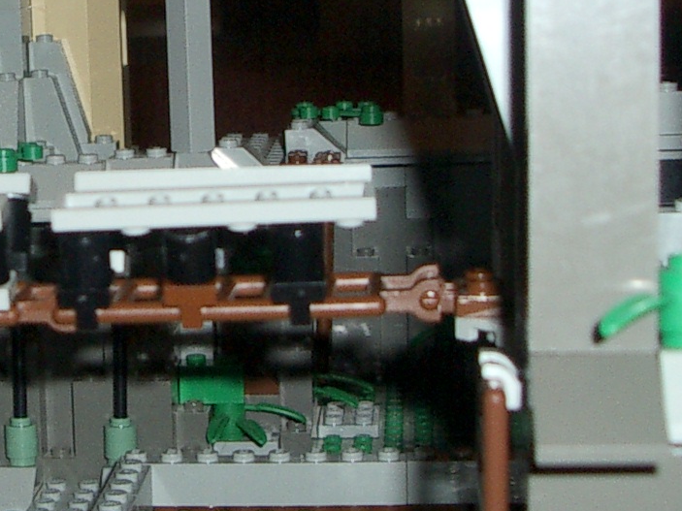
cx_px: 109
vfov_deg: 14.5
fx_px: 2009
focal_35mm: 102
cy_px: 145
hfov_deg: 19.0
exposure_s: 1/40
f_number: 2.6
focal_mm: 5.8
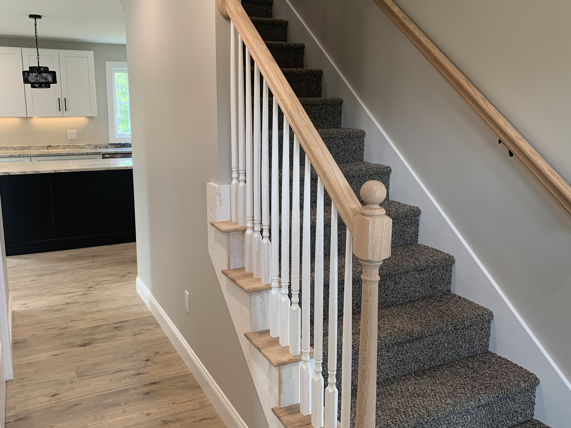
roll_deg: -1.1
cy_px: 203
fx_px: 511
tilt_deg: -10.4
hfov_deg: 58.4
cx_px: 285
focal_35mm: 31
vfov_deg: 45.4
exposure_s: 1/60
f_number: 1.8
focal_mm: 4.25
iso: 64
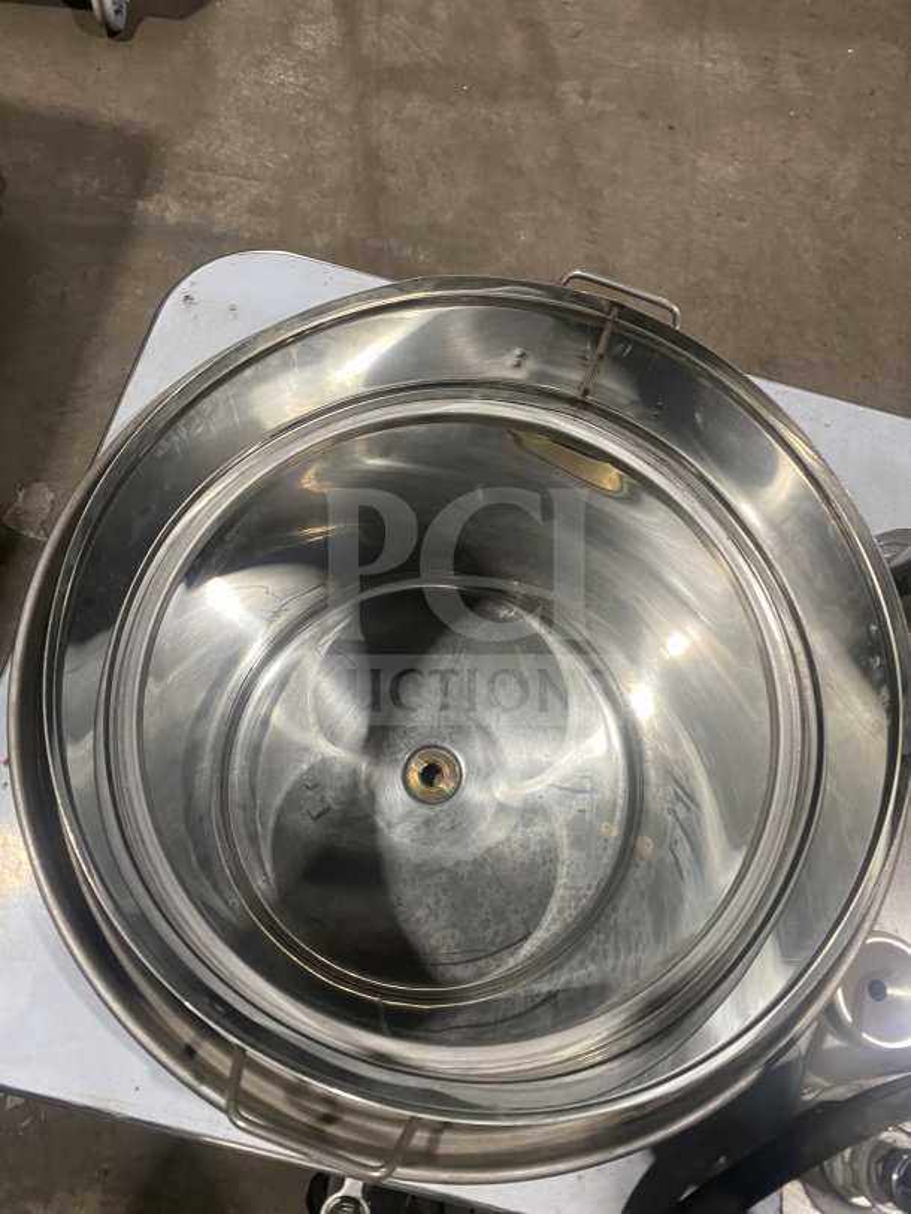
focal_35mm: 26
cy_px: 607
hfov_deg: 53.1
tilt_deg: -65.2
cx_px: 456
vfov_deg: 67.3
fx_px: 912
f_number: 1.8
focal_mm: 4.25
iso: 125
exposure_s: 1/92
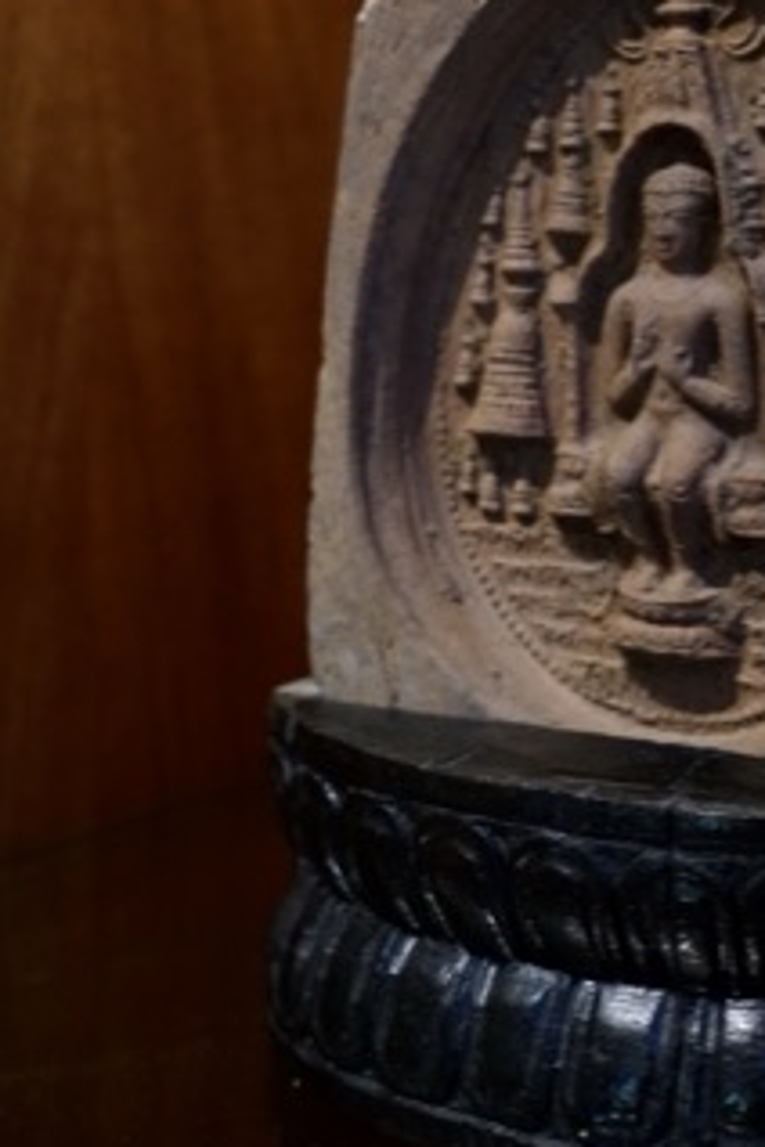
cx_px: 689
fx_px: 2104
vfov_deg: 30.0
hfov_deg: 20.2
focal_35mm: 66
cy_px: 285
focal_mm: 35
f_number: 6.3
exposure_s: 1/80
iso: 2000
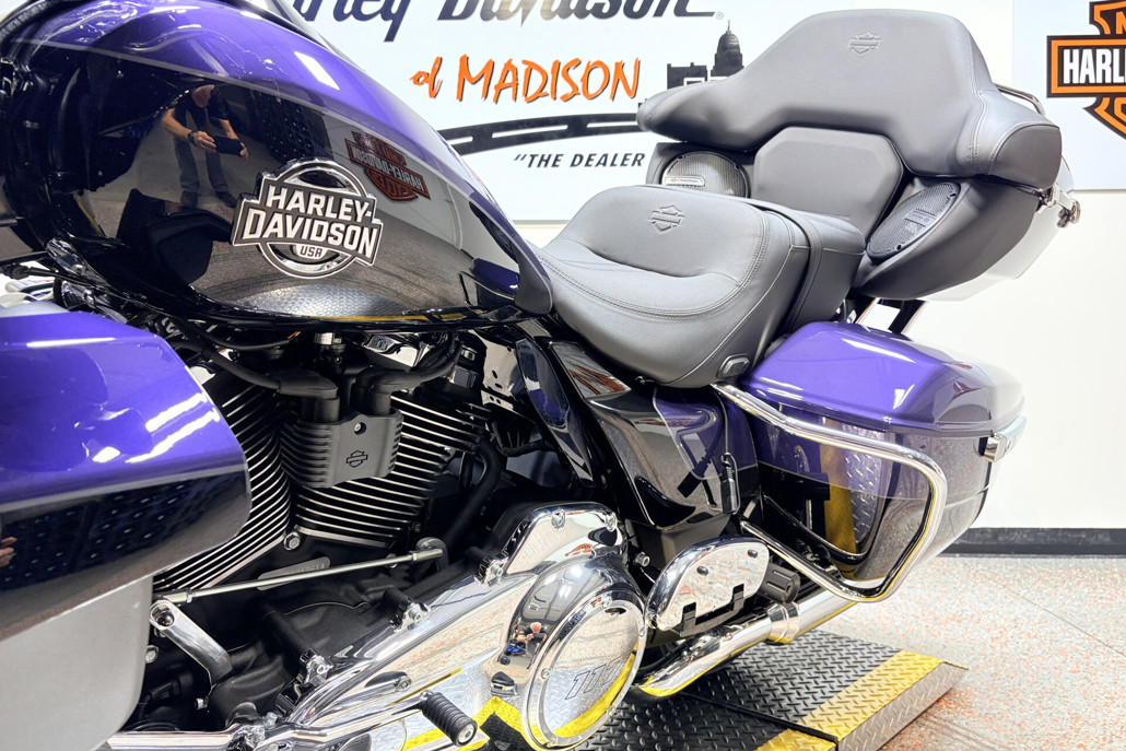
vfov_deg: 46.4
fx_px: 876
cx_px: 566
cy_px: 376
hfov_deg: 65.5
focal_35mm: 28
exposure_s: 1/60
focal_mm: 5.96
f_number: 1.6
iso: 64
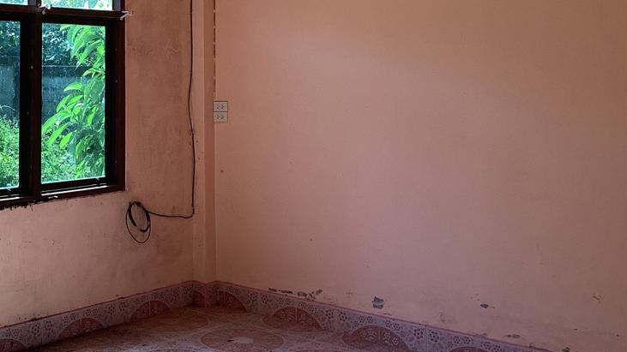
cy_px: 39
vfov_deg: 22.1
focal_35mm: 53
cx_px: 149
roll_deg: +0.4
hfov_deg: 38.1
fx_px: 881
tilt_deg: +2.2
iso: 80
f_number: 2.4
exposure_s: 1/120
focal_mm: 3.3
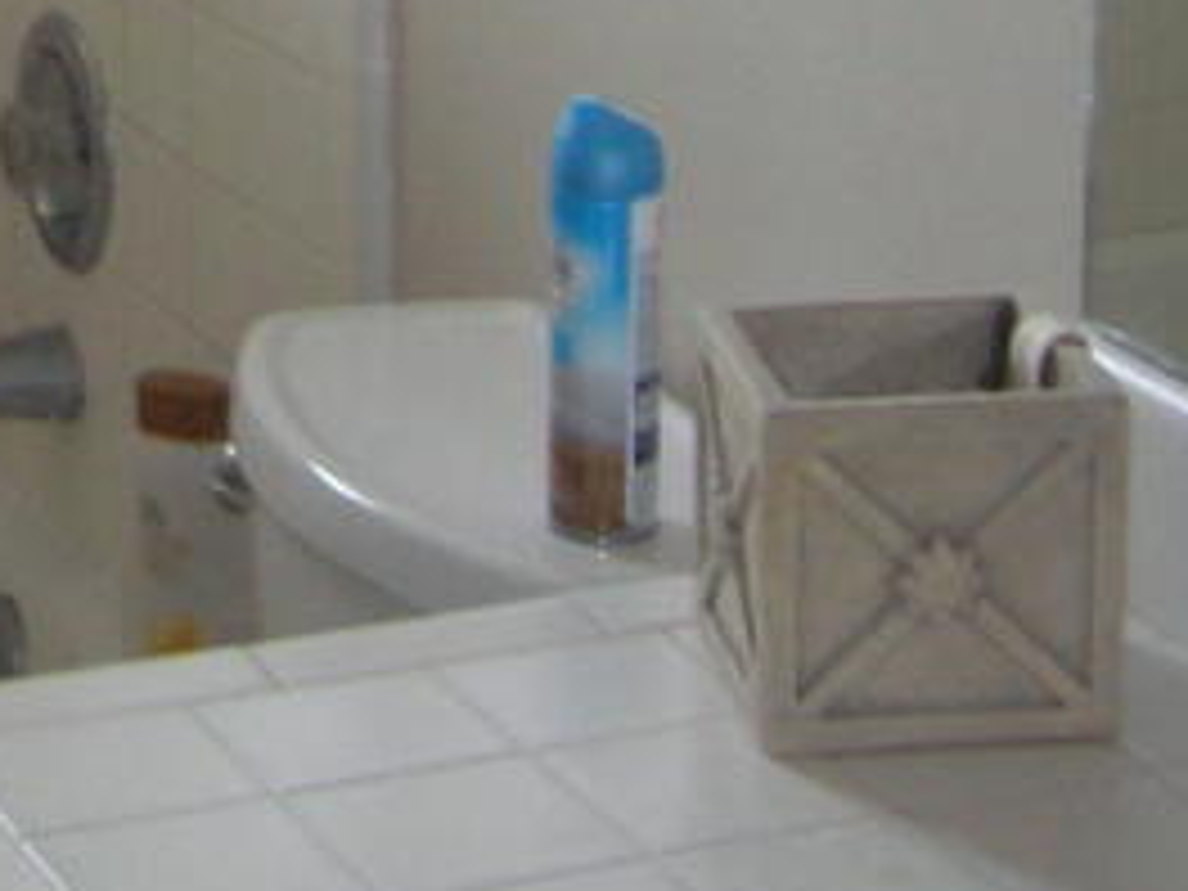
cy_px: -482
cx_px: -306
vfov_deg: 10.8
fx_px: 4530
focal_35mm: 132
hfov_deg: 14.4
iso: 134
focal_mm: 5.7
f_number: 2.9
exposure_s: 1/23.6
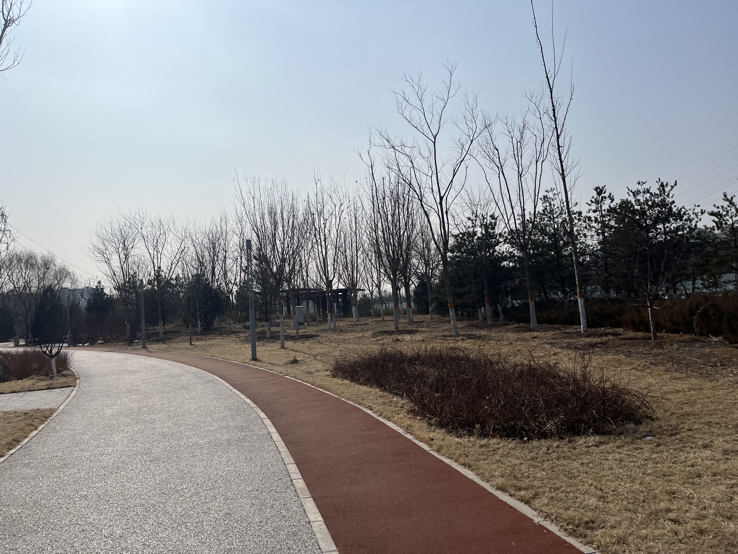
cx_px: 369
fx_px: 554
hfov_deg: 67.3
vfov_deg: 53.1
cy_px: 277
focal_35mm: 26
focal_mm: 5.1
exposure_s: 1/15152
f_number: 1.6
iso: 50
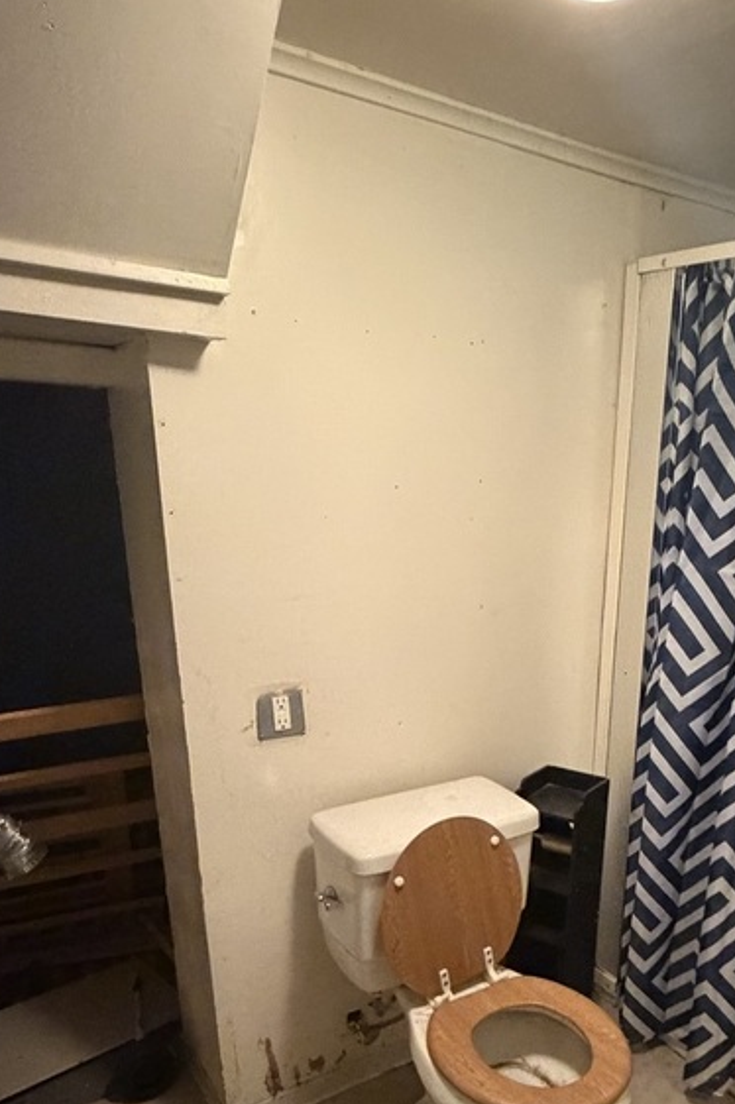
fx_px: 858
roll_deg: -2.2
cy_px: 762
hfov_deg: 44.9
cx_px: 546
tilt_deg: -19.0
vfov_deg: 63.3
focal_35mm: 28
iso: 1000
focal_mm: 2.22
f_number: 2.2
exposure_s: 1/40
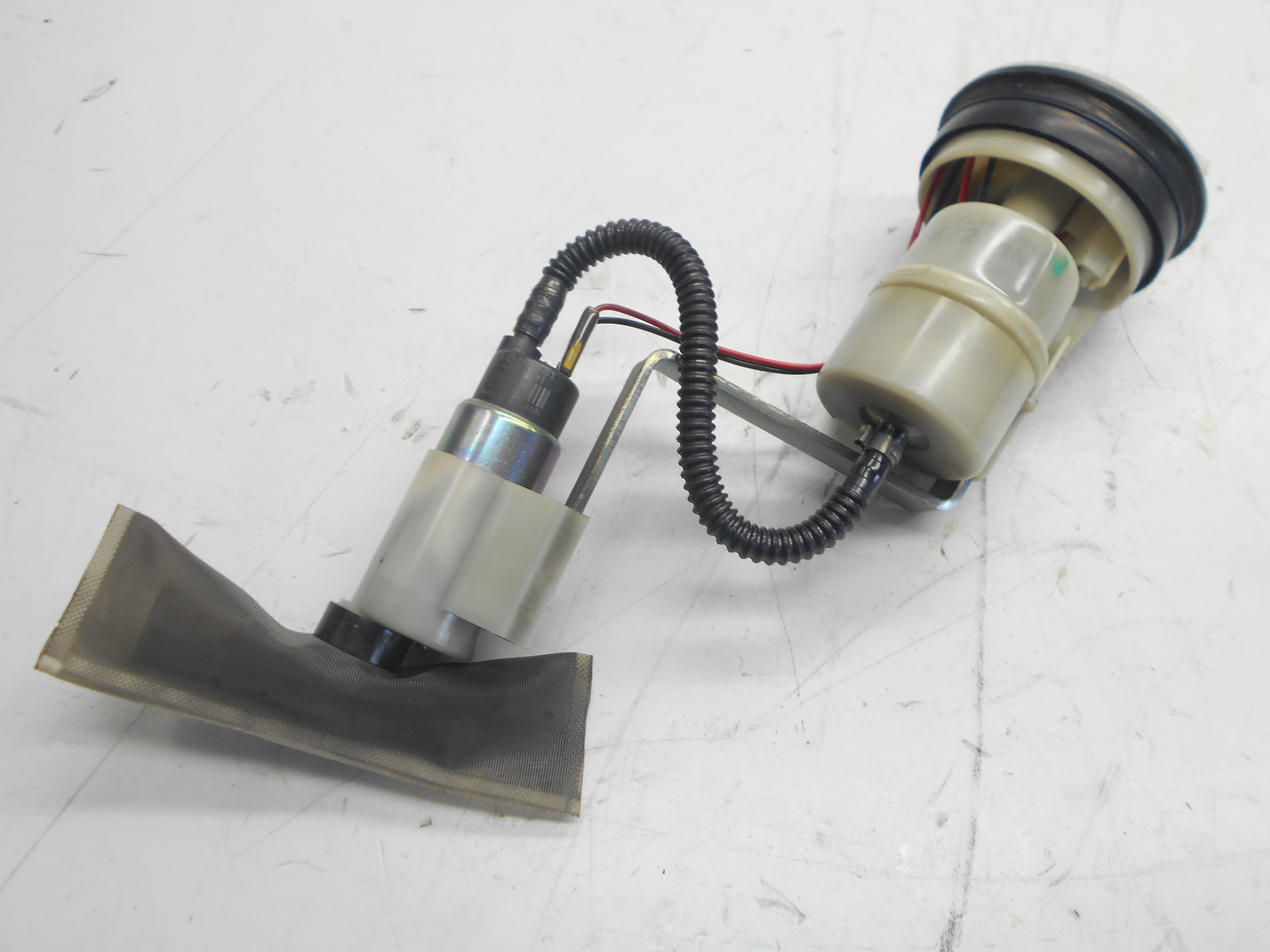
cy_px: 476
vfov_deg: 46.8
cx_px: 635
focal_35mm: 30
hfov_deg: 60.0
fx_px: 1101
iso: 80
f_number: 3.4
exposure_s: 1/40
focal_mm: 5.1
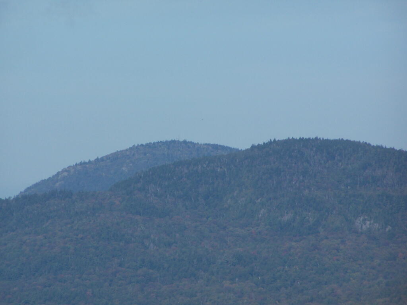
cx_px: 204
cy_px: 152
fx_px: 4468
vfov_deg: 3.9
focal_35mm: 380
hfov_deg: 5.2
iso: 80
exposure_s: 1/800
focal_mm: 63
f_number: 5
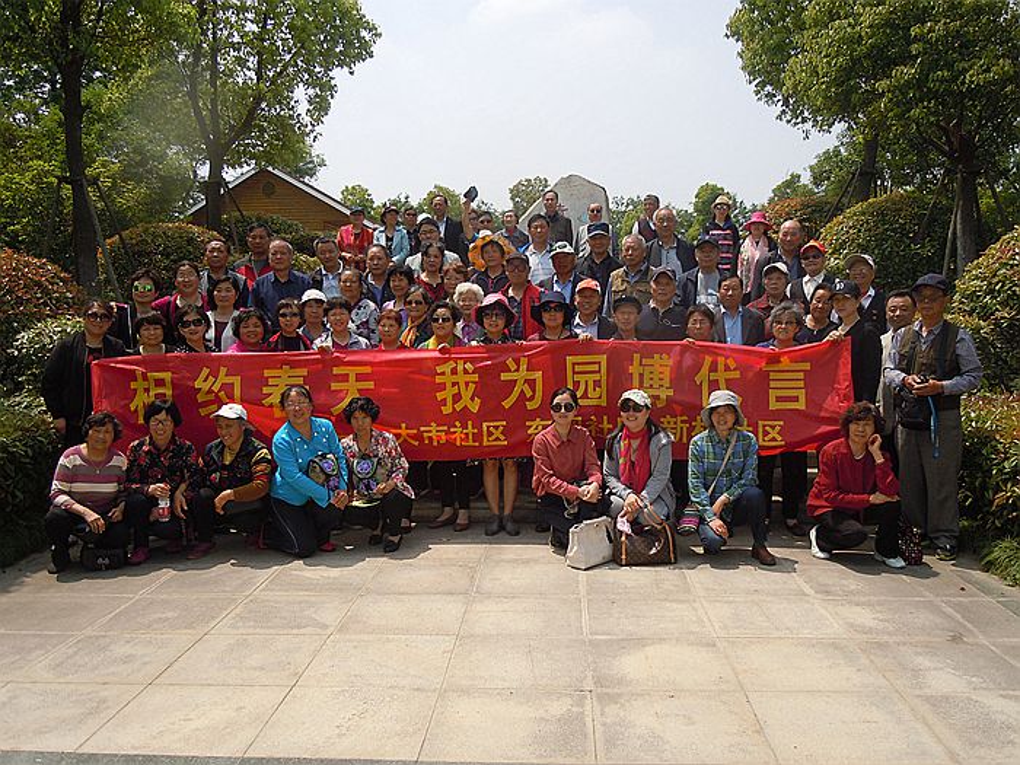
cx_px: 510
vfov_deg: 46.8
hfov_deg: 60.0
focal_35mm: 30
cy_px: 382
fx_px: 884
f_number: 3.5
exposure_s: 1/1000
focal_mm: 5.4
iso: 100
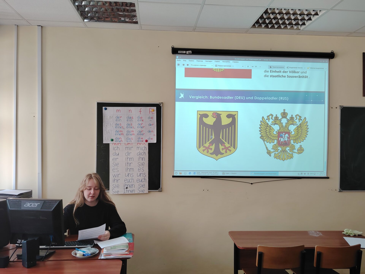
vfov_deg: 46.8
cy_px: 137
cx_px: 182
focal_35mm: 30
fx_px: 316
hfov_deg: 60.0
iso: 334
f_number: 1.75
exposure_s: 1/60
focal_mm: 5.25
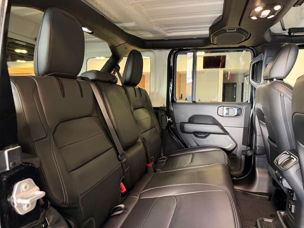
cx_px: 152
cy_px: 114
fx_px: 211
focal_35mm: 24
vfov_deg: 56.8
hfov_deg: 71.6
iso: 640
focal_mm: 6.76
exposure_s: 1/40
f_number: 1.78
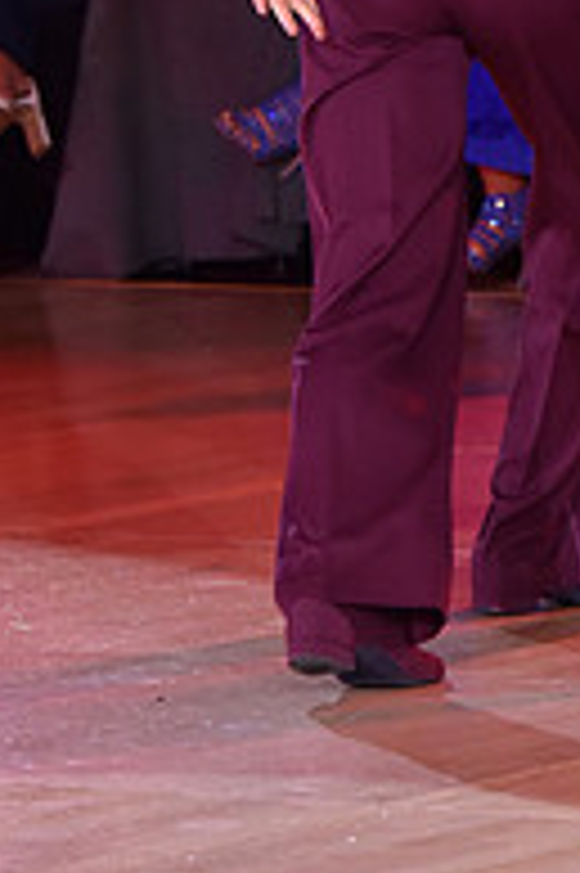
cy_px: -396
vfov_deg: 4.3
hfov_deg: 2.9
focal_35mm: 479
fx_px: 11596
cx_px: 794
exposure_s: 1/250
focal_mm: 160
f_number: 5
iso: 1600
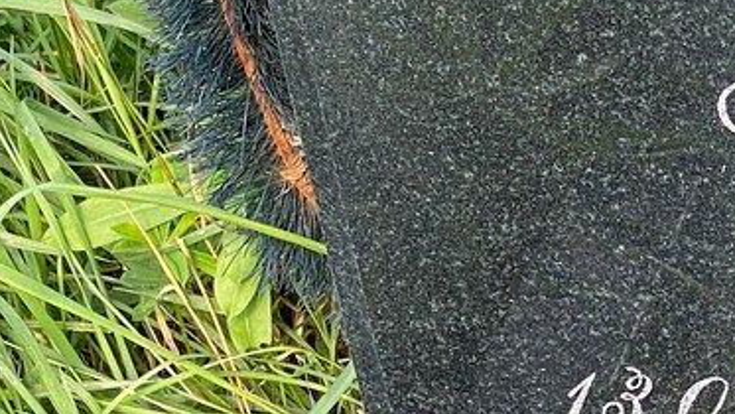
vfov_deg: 5.5
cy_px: 75
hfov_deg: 9.6
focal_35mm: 219
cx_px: 1070
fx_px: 4269
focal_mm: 6
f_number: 2
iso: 20
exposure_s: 1/212
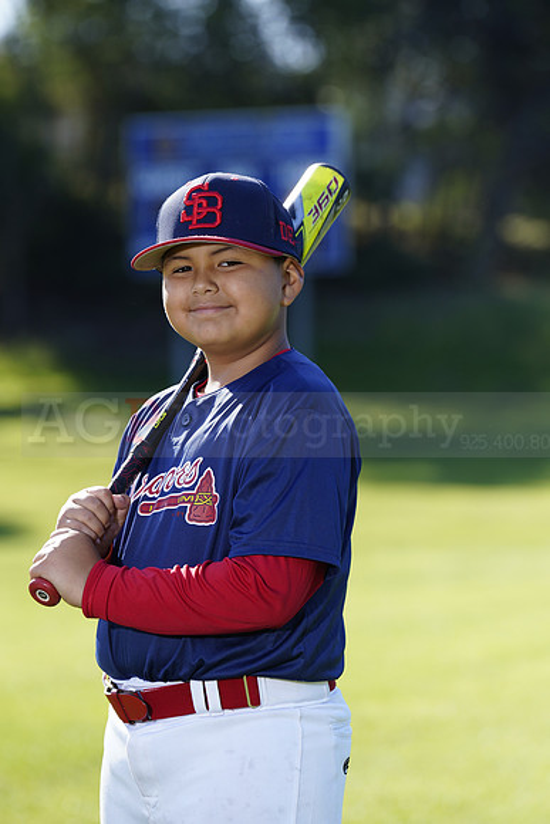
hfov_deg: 6.9
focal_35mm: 200
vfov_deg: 10.3
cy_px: 412
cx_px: 275
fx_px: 4580
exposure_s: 1/250
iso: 100
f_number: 5
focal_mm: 200
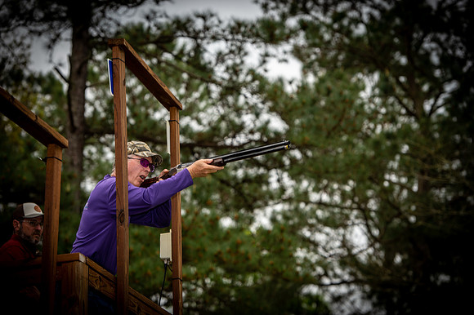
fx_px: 1645
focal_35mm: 125
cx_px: 237
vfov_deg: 11.0
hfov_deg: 16.4
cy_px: 158
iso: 125
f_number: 4.5
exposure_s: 1/250
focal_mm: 125
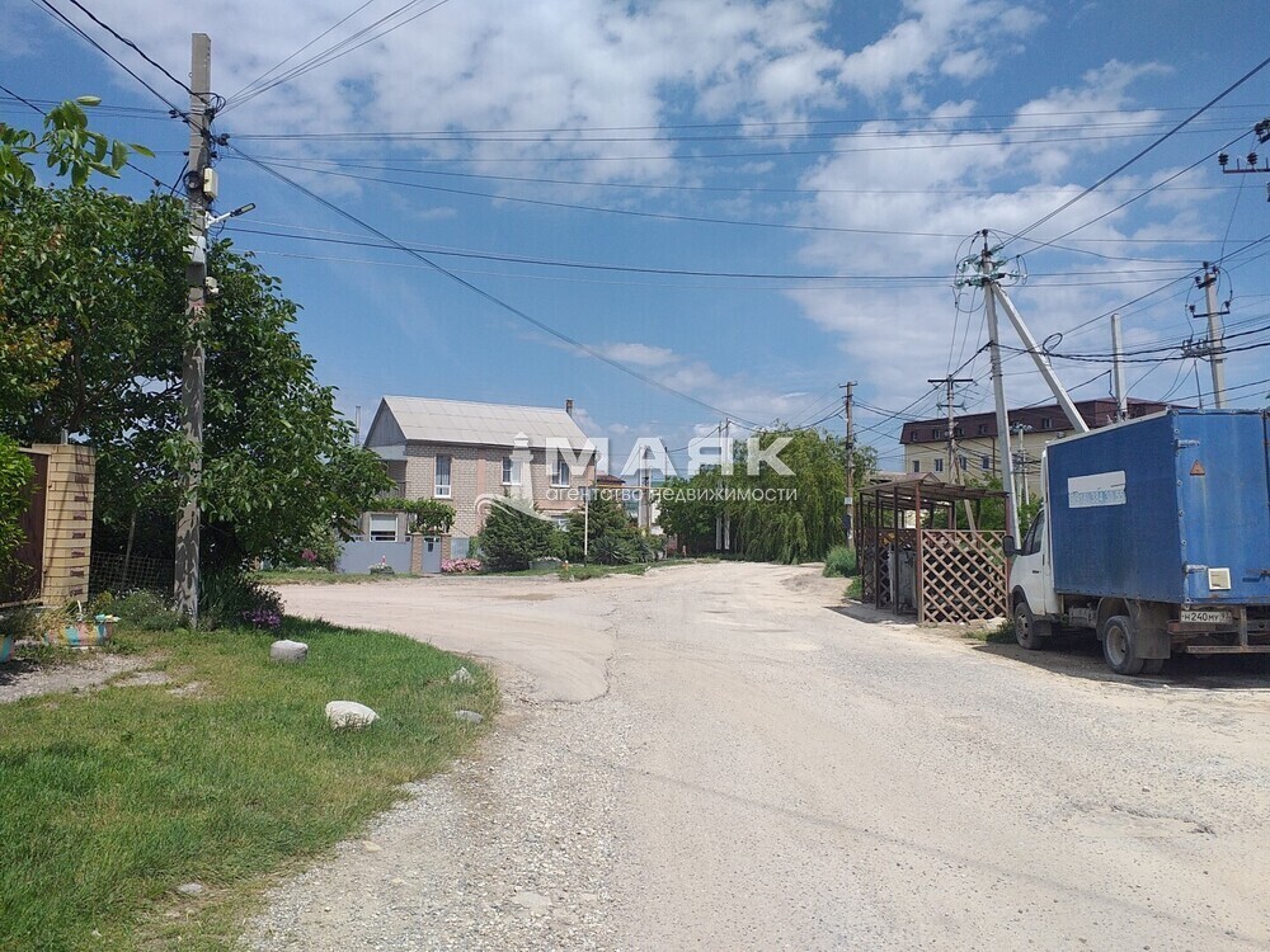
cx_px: 635
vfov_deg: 53.1
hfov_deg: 67.3
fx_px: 954
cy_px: 476
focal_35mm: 26
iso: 40
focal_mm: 3.6
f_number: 1.9
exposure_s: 1/2580
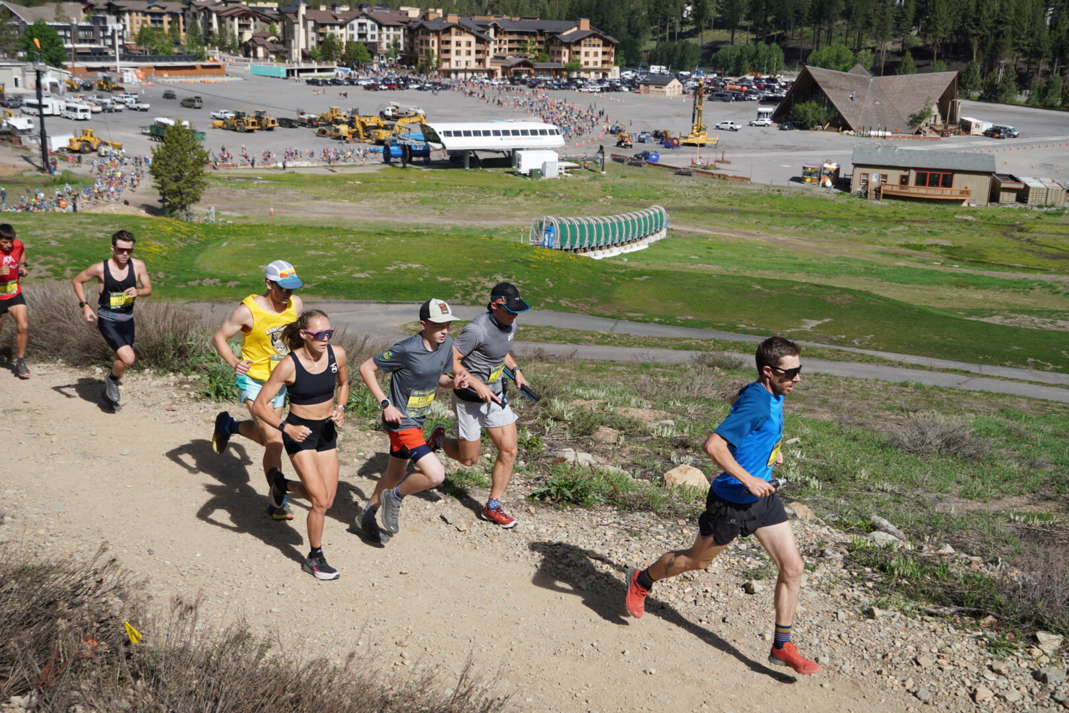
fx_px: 1203
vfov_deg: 33.0
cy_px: 356
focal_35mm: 40
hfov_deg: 47.9
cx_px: 534
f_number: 5
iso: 100
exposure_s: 1/800
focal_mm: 27
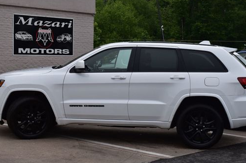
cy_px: 82
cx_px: 117
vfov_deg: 17.7
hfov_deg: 26.3
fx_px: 526
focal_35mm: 77
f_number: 11
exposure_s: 1/500
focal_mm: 40
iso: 360
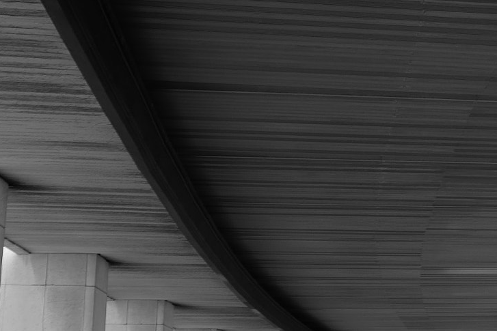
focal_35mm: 77
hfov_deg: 25.6
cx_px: 434
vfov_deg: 17.5
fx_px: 1063
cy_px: 283
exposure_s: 1/30
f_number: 14
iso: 200
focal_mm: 23
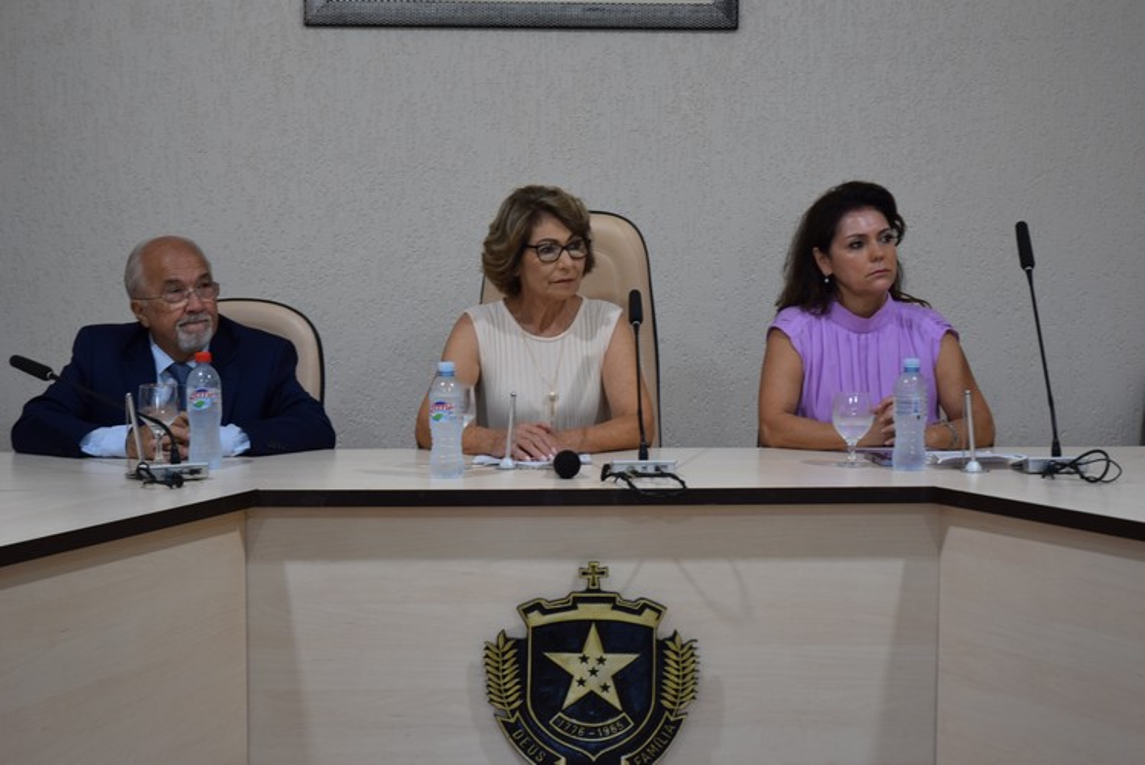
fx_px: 2196
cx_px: 572
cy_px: 382
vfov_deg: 19.8
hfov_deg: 29.2
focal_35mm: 69
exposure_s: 1/60
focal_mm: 46
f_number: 4.5
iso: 450
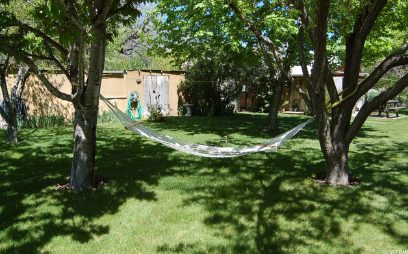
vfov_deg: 44.5
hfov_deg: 66.5
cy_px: 117
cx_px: 206
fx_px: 311
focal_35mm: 28
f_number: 7.1
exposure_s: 1/200
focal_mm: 18
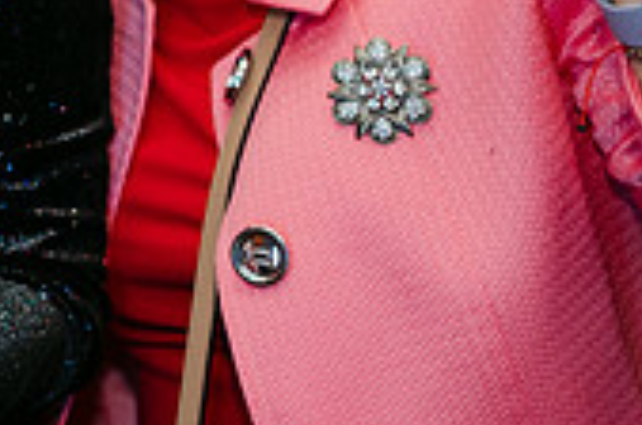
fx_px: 3062
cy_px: -271
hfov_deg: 11.5
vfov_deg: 7.8
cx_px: -308
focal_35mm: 172
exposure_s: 1/160
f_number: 1.4
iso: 200
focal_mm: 33
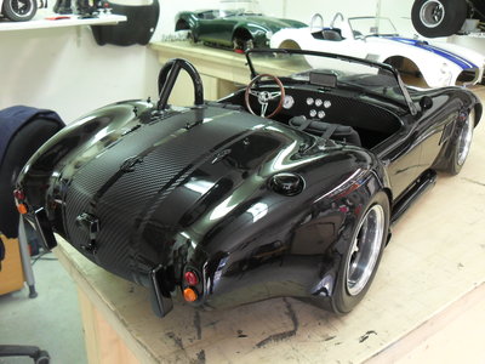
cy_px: 182
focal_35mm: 35
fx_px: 490
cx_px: 242
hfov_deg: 52.6
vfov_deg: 40.7
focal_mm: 6.2
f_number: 2.8
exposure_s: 1/20
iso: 200
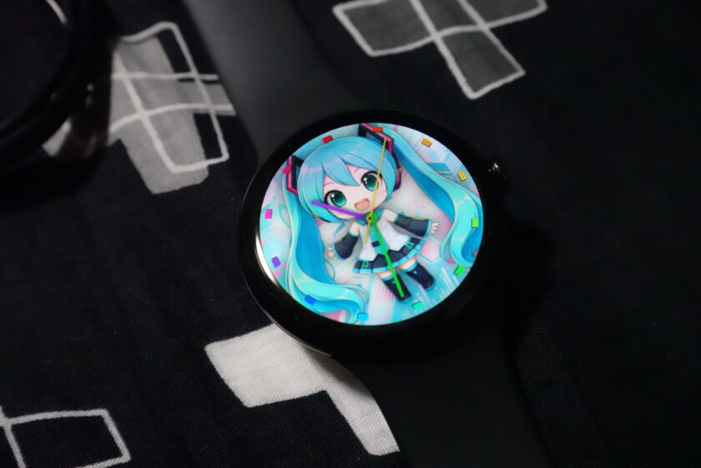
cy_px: 234
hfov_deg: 42.7
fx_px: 896
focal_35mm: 46
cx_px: 350
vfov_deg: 29.2
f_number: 4
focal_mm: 16.64
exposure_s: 1/160
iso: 6400
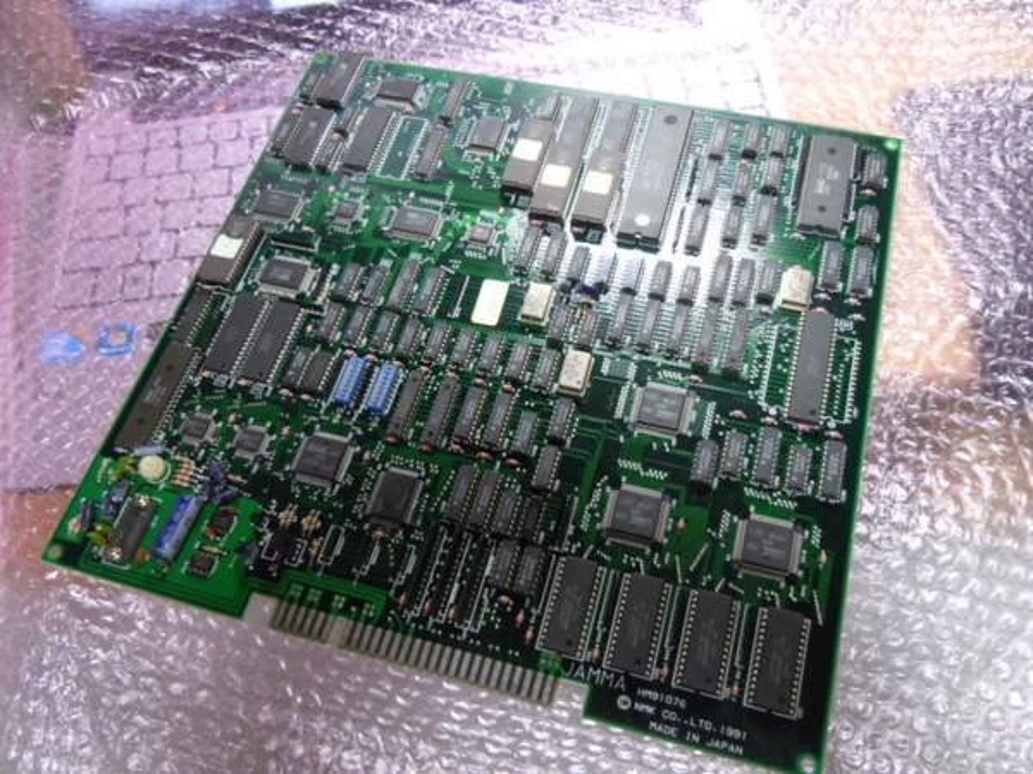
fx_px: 895
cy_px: 387
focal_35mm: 30
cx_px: 516
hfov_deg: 60.0
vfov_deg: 46.8
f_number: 3.5
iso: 400
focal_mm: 5.4
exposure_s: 1/13
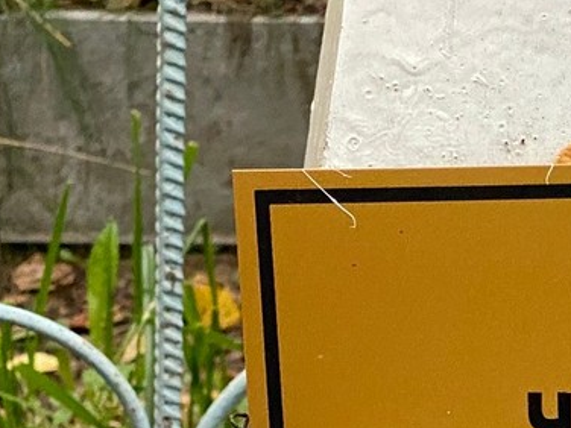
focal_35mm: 199
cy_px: 659
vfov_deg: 7.3
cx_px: 689
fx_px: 3283
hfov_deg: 9.8
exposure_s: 1/72
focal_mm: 6
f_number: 2
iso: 160
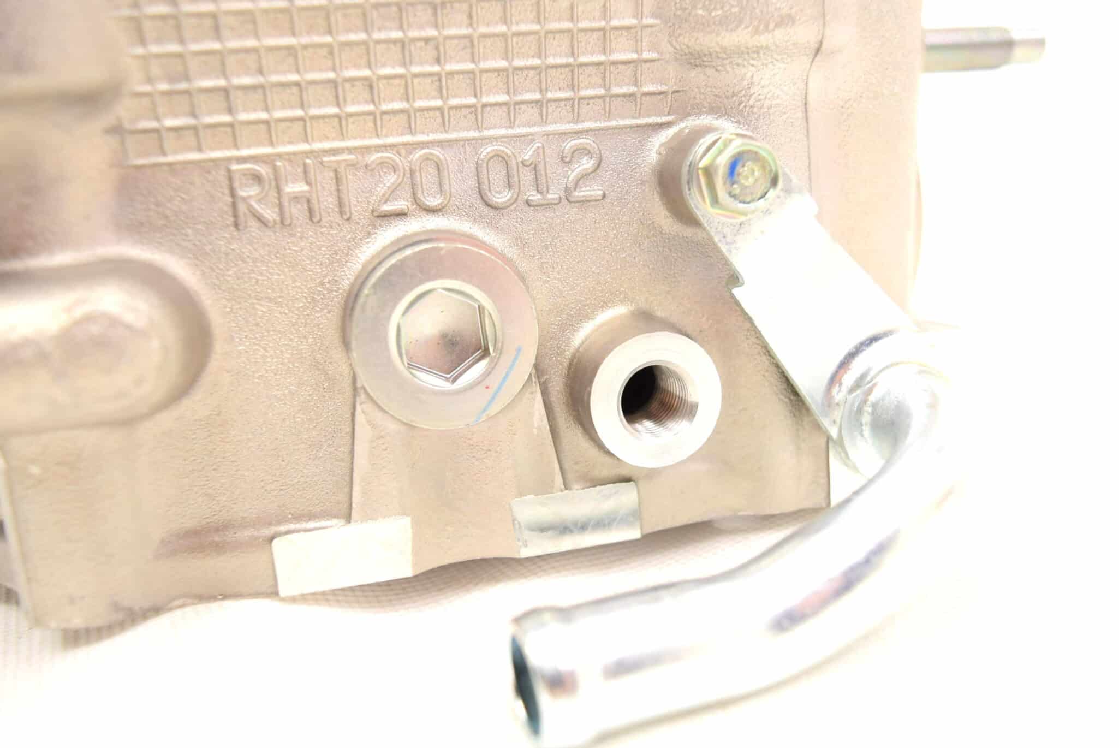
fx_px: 1073
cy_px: 374
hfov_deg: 55.1
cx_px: 560
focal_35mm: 34
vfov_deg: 38.4
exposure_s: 1/80
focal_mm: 23
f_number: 4.5
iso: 400
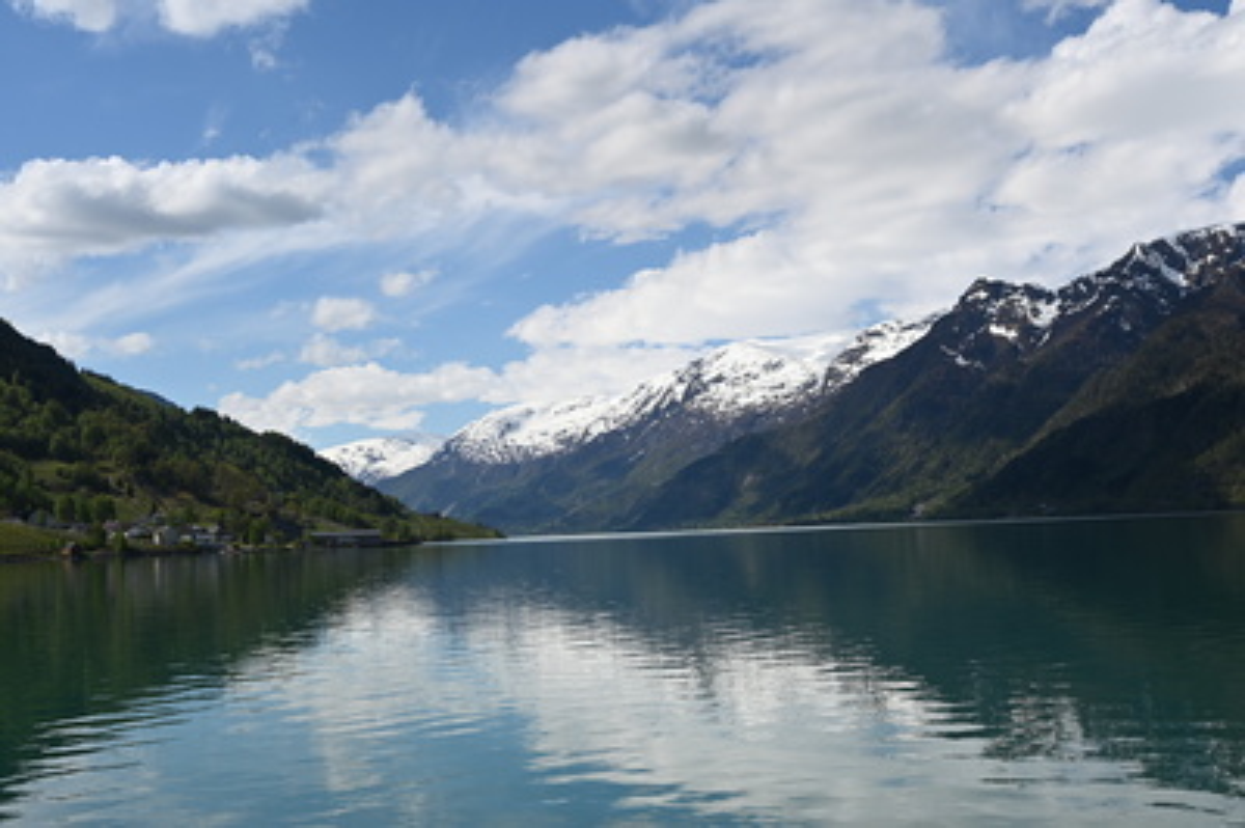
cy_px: 414
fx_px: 1589
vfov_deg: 29.2
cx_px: 622
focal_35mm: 46
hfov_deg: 42.8
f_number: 8
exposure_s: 1/500
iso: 100
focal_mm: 46
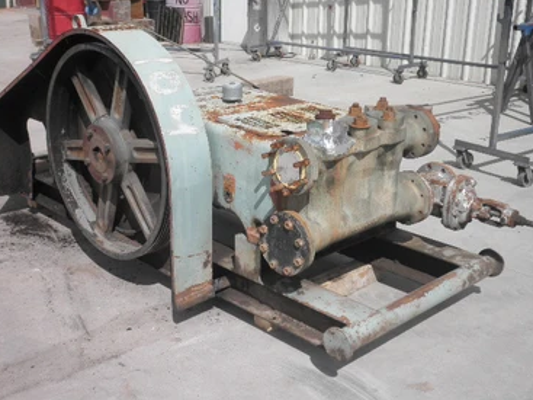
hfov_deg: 39.7
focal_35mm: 48
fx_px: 739
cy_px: 201
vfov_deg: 30.2
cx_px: 259
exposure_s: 1/125
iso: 64
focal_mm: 7.9
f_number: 9.6
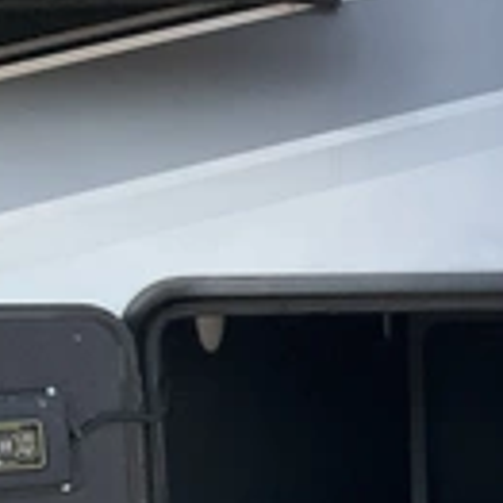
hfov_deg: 21.1
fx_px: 1282
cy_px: 538
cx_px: 557
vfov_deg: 21.2
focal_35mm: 78
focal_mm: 3
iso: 25
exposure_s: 1/1279
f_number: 1.8
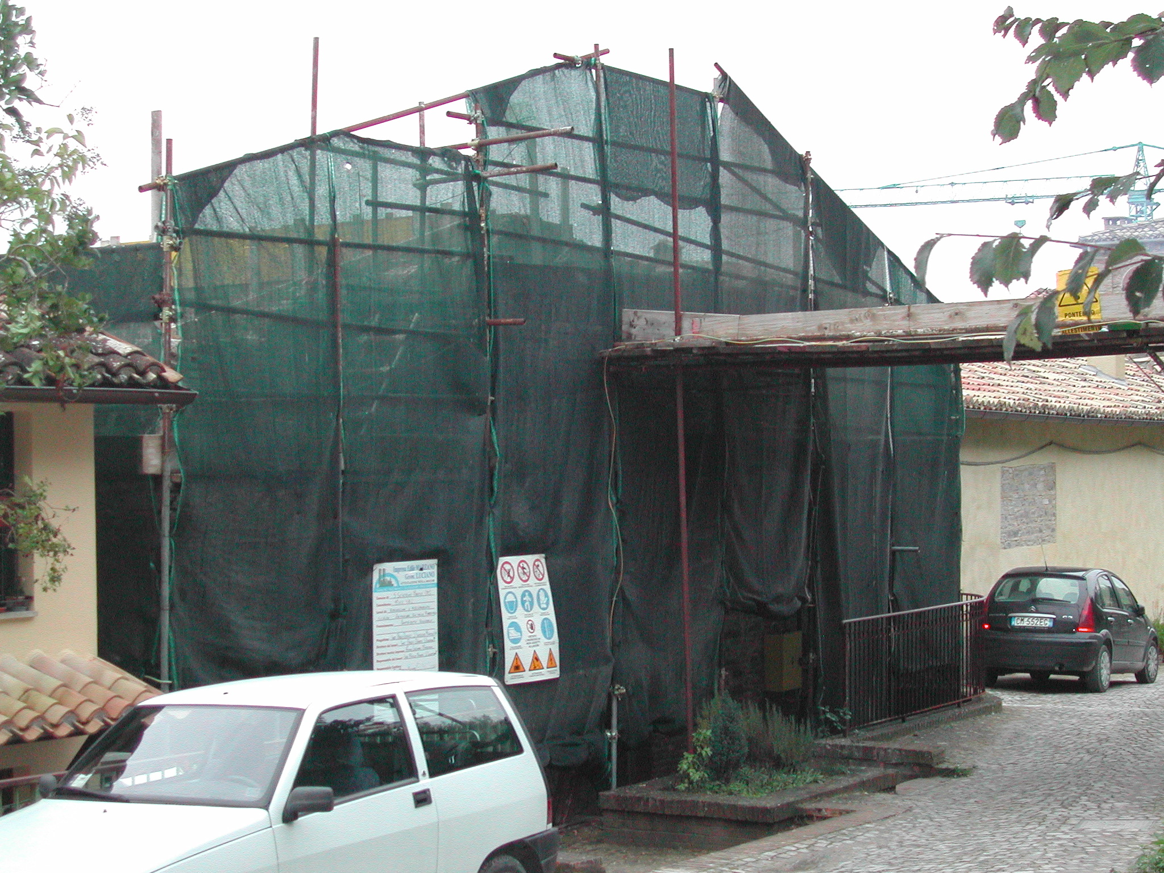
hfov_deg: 29.0
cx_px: 582
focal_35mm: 67
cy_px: 436
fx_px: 2253
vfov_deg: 21.9
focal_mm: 14.2
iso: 343
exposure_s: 1/60.1
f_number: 3.7
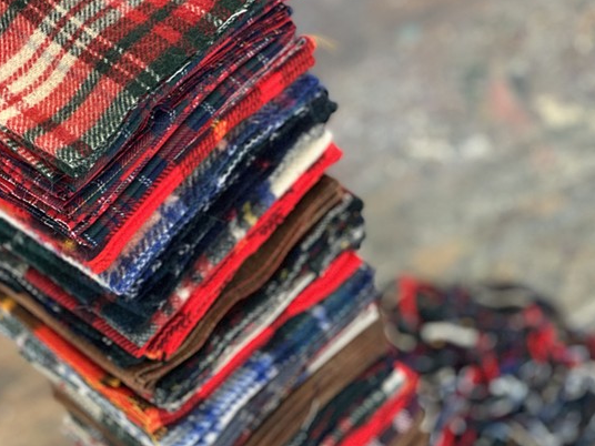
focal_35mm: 92
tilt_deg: -46.9
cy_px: 199
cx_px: 270
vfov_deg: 16.1
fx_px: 1581
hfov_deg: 21.3
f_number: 2.8
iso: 500
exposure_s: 1/24
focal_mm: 9
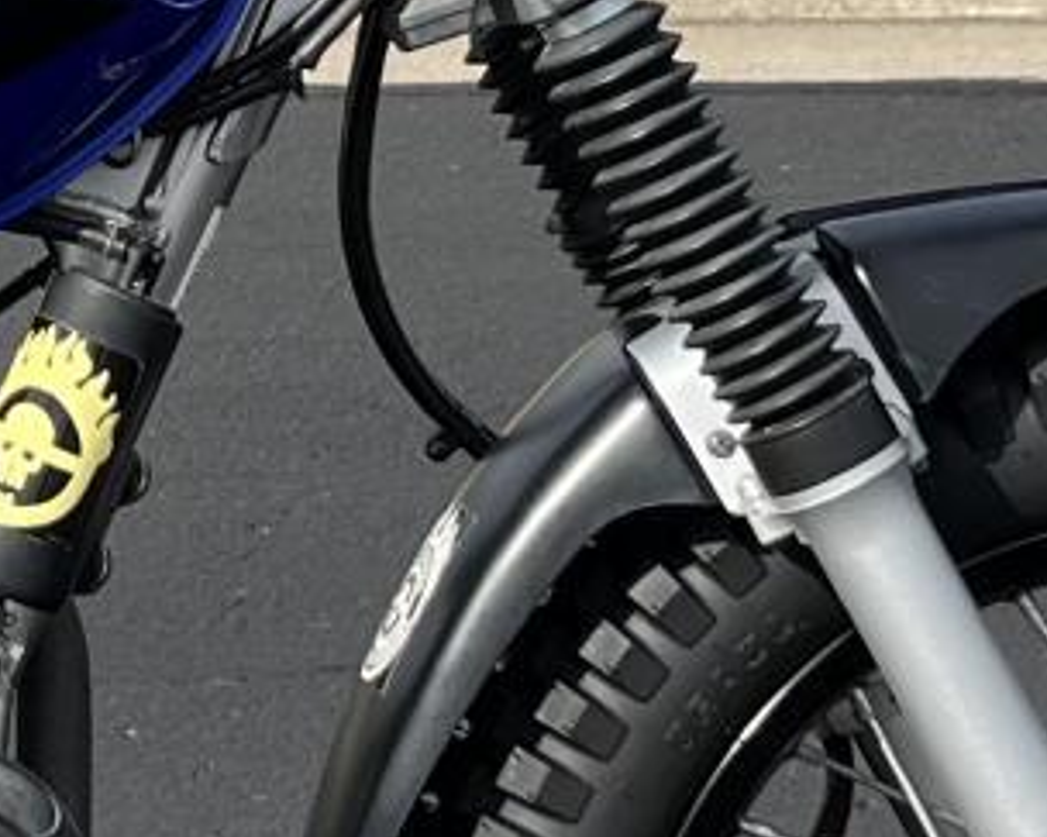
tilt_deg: -12.3
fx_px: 5173
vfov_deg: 9.1
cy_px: -145
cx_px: -386
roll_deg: +1.8
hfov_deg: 11.2
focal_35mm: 167
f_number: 1.6
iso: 50
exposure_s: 1/2632
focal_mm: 5.1
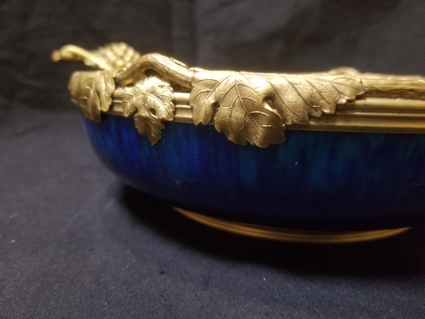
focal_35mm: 26
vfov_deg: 53.1
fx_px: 319
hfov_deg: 67.3
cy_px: 160
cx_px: 212
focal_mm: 4.25
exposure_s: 1/10
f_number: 1.7
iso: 500
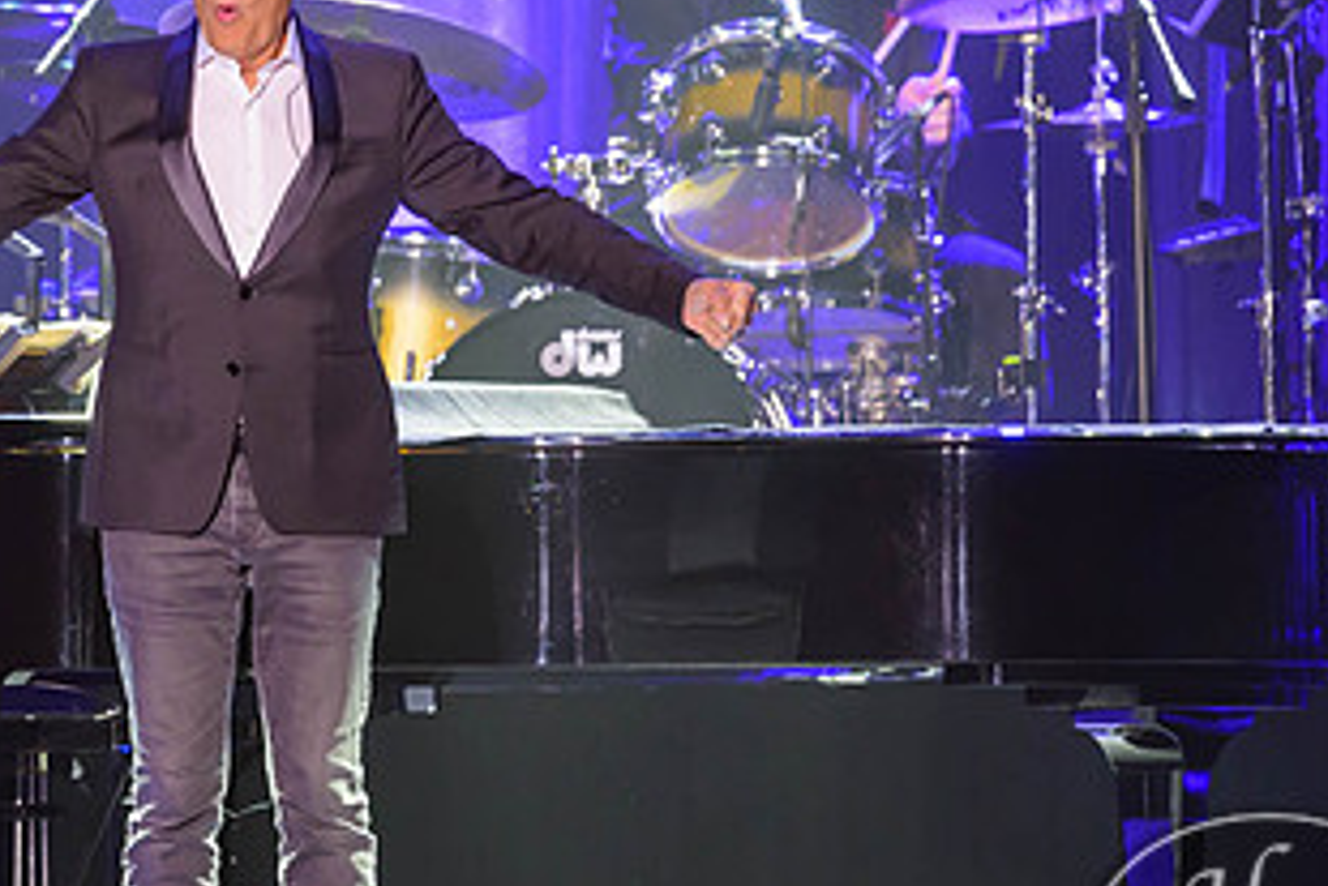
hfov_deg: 2.7
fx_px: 28306
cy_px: 226
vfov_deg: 1.8
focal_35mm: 767
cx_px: 218
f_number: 4.5
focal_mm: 300
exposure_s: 1/250
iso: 1250
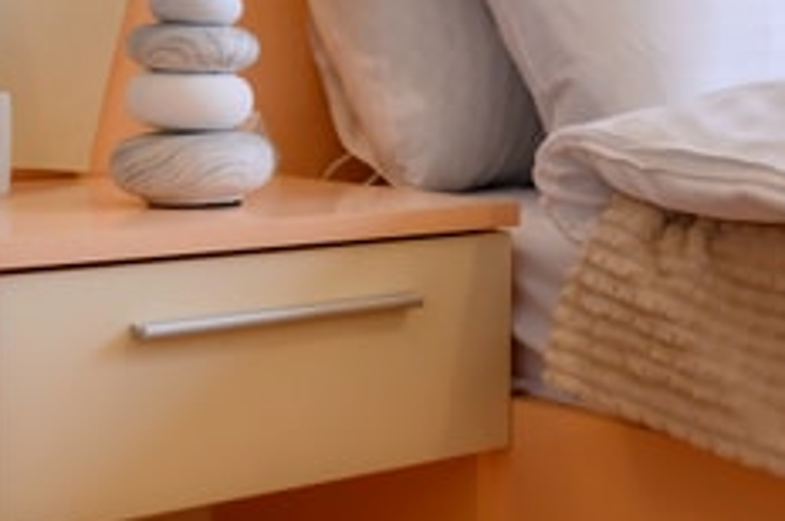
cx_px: 434
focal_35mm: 84
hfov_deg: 24.2
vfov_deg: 16.0
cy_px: 46
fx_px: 1829
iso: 2000
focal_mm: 35
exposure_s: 1/200
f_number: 4
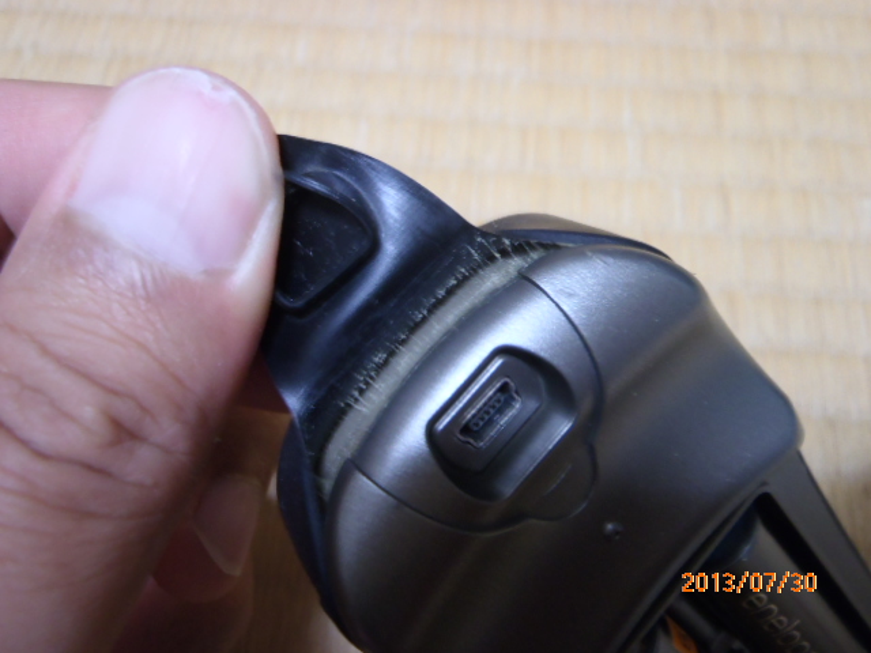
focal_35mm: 28
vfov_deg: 49.7
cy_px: 326
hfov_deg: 63.4
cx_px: 436
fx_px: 705
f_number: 3.5
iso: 200
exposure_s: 1/5
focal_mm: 5
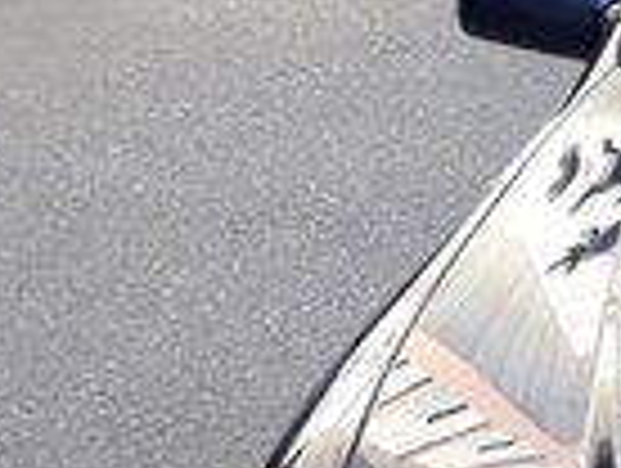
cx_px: 1346
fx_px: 2318
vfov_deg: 11.3
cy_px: 529
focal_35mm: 129
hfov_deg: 12.8
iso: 40
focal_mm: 3.71
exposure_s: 1/134
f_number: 1.7
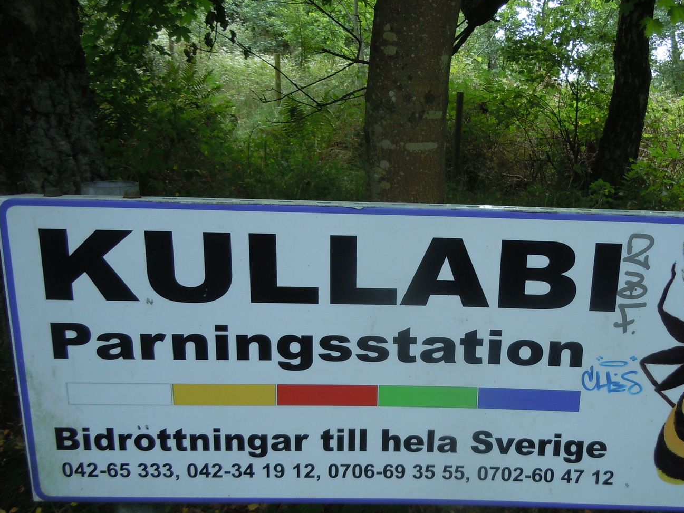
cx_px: 418
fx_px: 731
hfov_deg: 49.8
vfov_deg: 38.5
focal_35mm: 37
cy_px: 312
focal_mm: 5.4
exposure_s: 1/100
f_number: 3.5
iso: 100
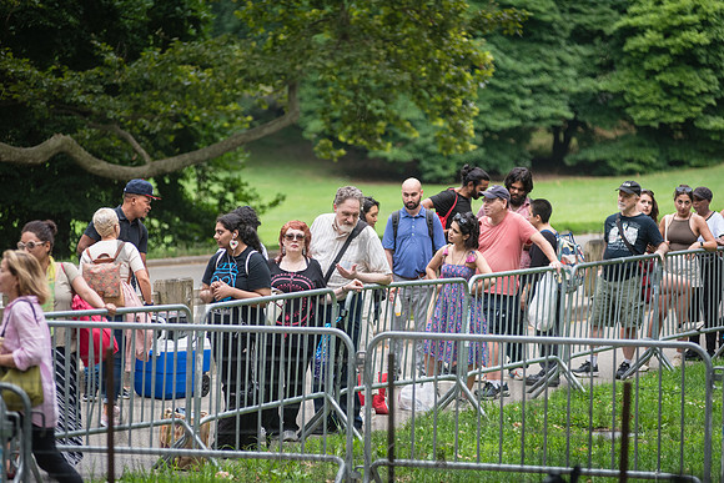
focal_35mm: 170
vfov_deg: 8.1
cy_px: 242
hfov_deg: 12.1
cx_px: 362
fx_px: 3420
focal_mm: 170
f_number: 3.5
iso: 1000
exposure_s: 1/800
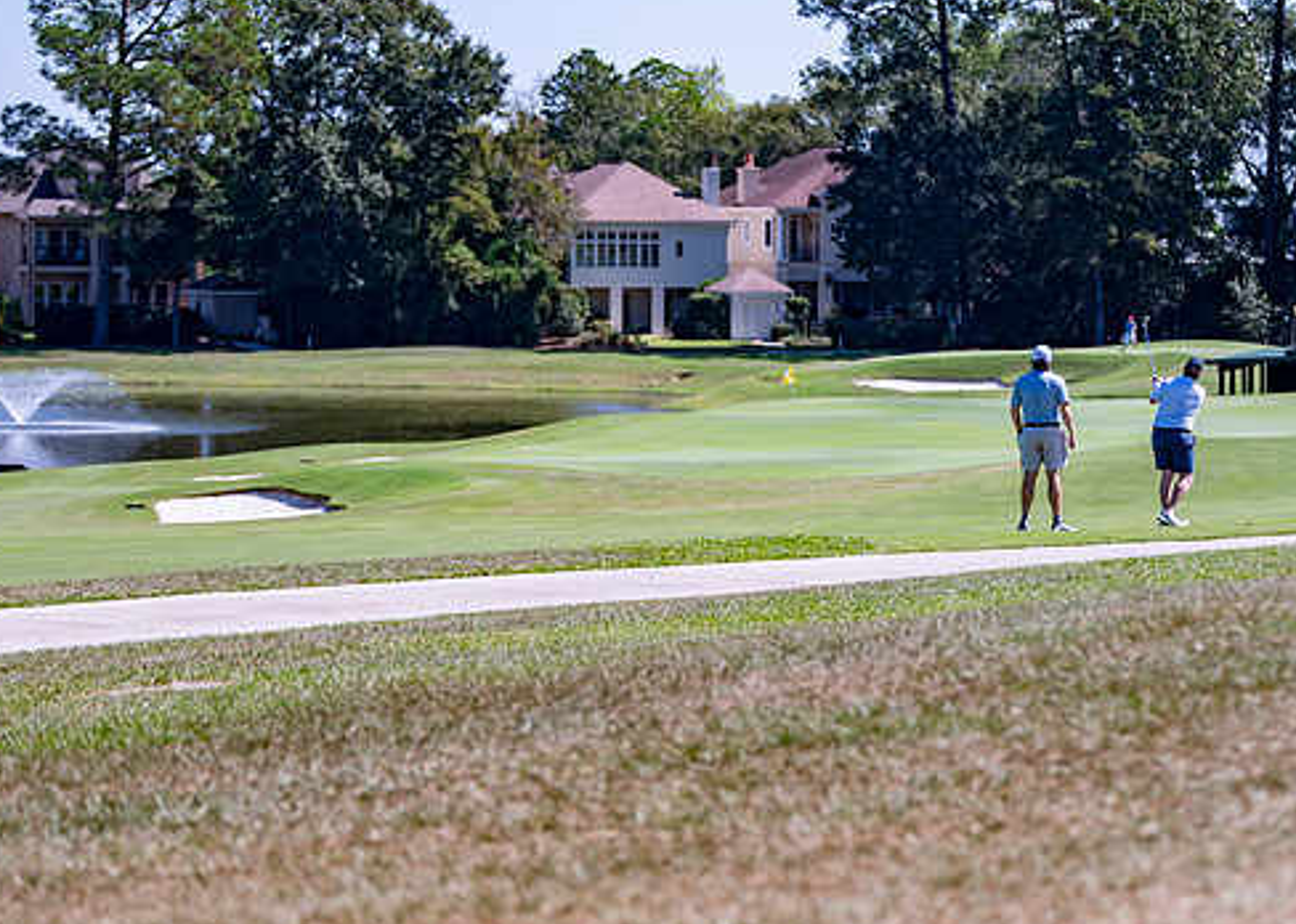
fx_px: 5960
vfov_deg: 8.9
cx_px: 811
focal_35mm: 162
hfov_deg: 12.4
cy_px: 361
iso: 100
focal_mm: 105
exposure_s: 1/1600
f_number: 2.8
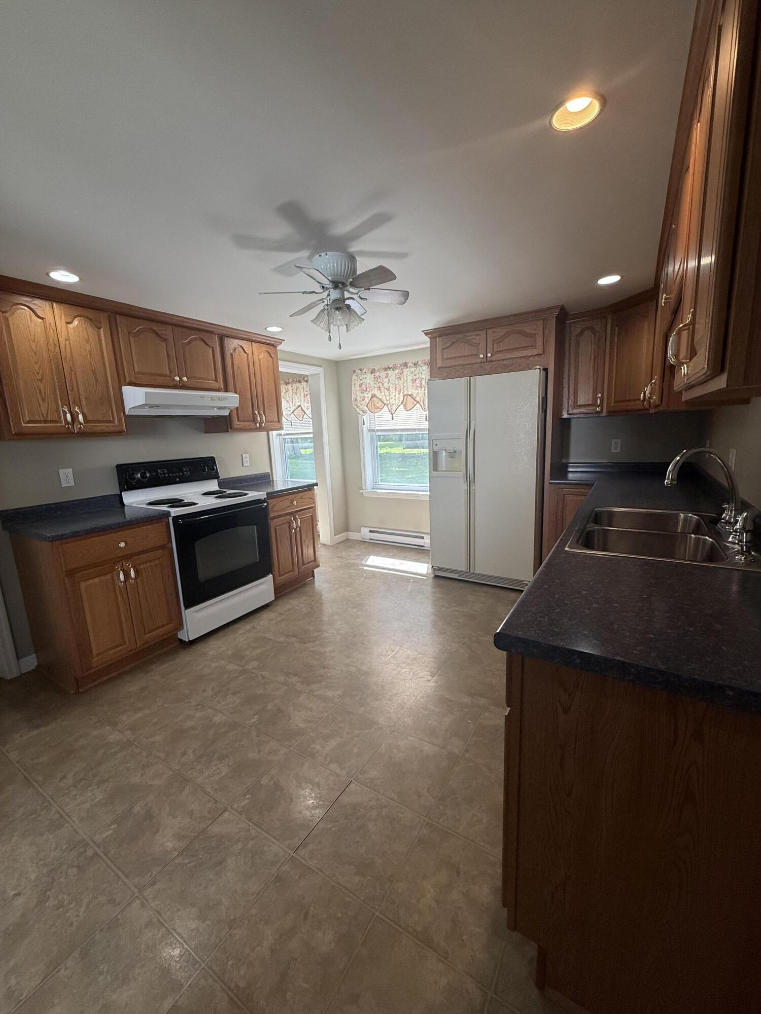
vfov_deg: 102.1
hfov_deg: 85.7
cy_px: 507
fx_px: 410
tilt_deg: -8.7
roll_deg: +3.1
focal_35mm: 14
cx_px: 380
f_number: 2.2
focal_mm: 2.22
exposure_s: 1/120
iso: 100
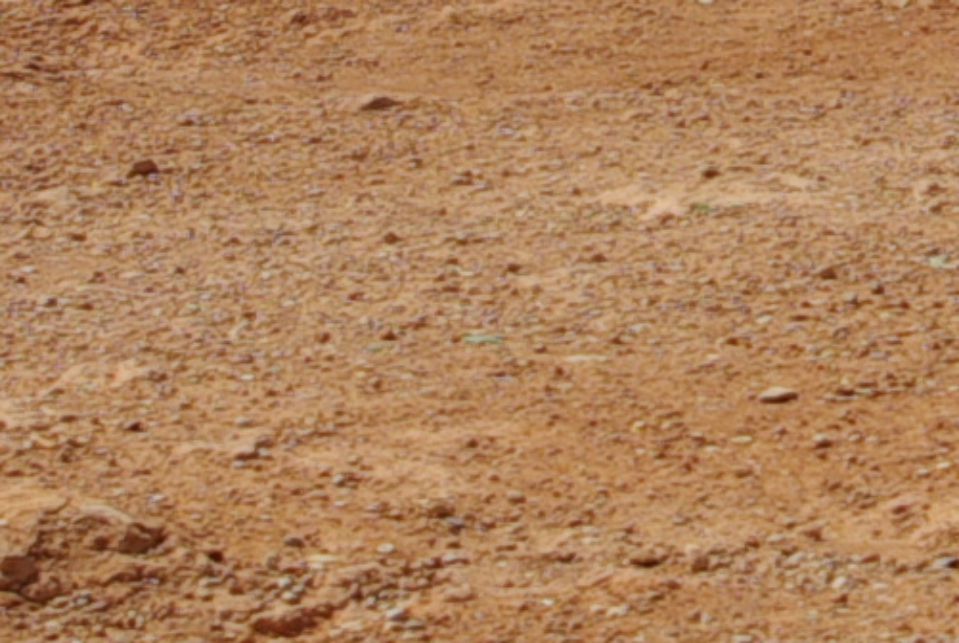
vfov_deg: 4.9
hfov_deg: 7.4
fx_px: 7419
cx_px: 865
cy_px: -413
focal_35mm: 278
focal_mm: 24
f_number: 8
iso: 100
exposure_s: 1/400
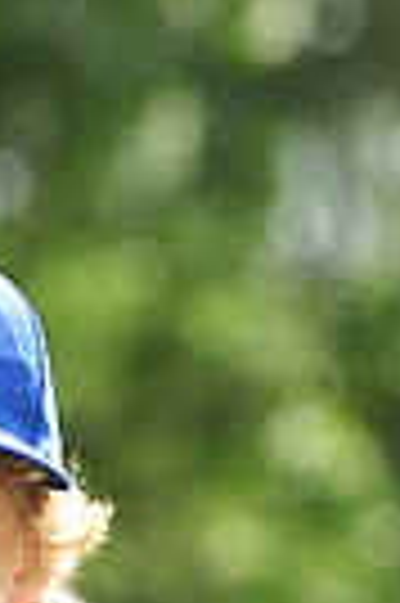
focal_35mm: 758
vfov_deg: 2.7
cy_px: 1008
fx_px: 12665
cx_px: -126
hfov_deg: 1.8
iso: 320
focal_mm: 175
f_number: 7.1
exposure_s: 1/400
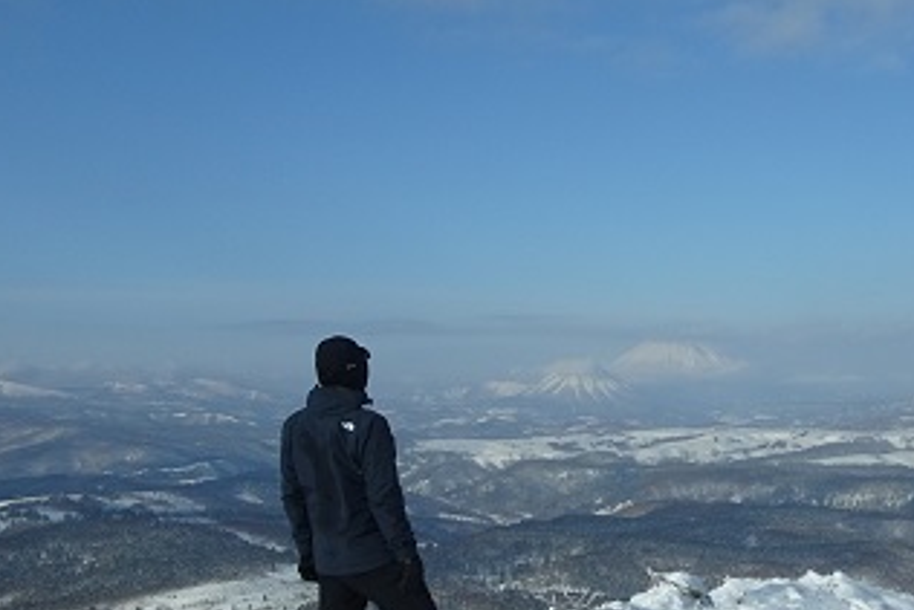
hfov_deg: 35.7
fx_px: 1372
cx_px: 727
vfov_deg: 25.1
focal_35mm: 54
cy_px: 319
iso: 80
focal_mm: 4.25
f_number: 3.5
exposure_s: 1/2000
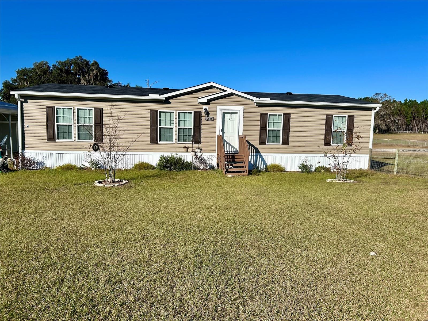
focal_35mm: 26
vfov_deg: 53.1
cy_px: 160
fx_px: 321
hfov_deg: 67.3
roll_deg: -1.0
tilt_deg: -7.1
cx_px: 214
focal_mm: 5.7
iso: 50
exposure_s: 1/6579
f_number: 1.5
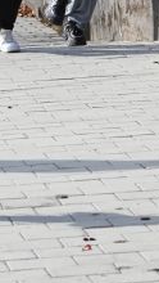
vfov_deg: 5.8
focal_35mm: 372
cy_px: -69
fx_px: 2784
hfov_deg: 3.3
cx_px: 31
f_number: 14
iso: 1600
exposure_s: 1/800
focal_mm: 130
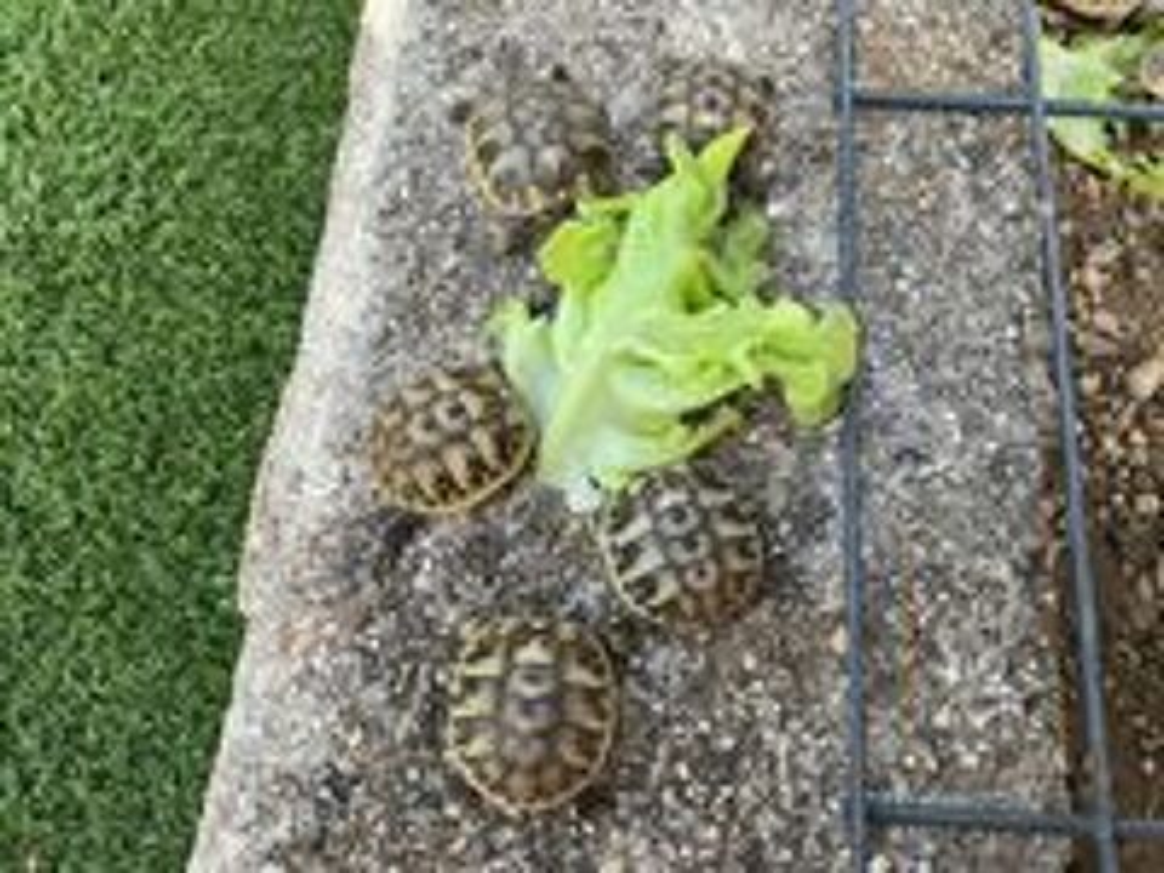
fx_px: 975
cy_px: 436
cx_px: 582
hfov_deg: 61.7
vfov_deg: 48.2
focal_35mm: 29
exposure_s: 1/314
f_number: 1.8
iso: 25
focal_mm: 3
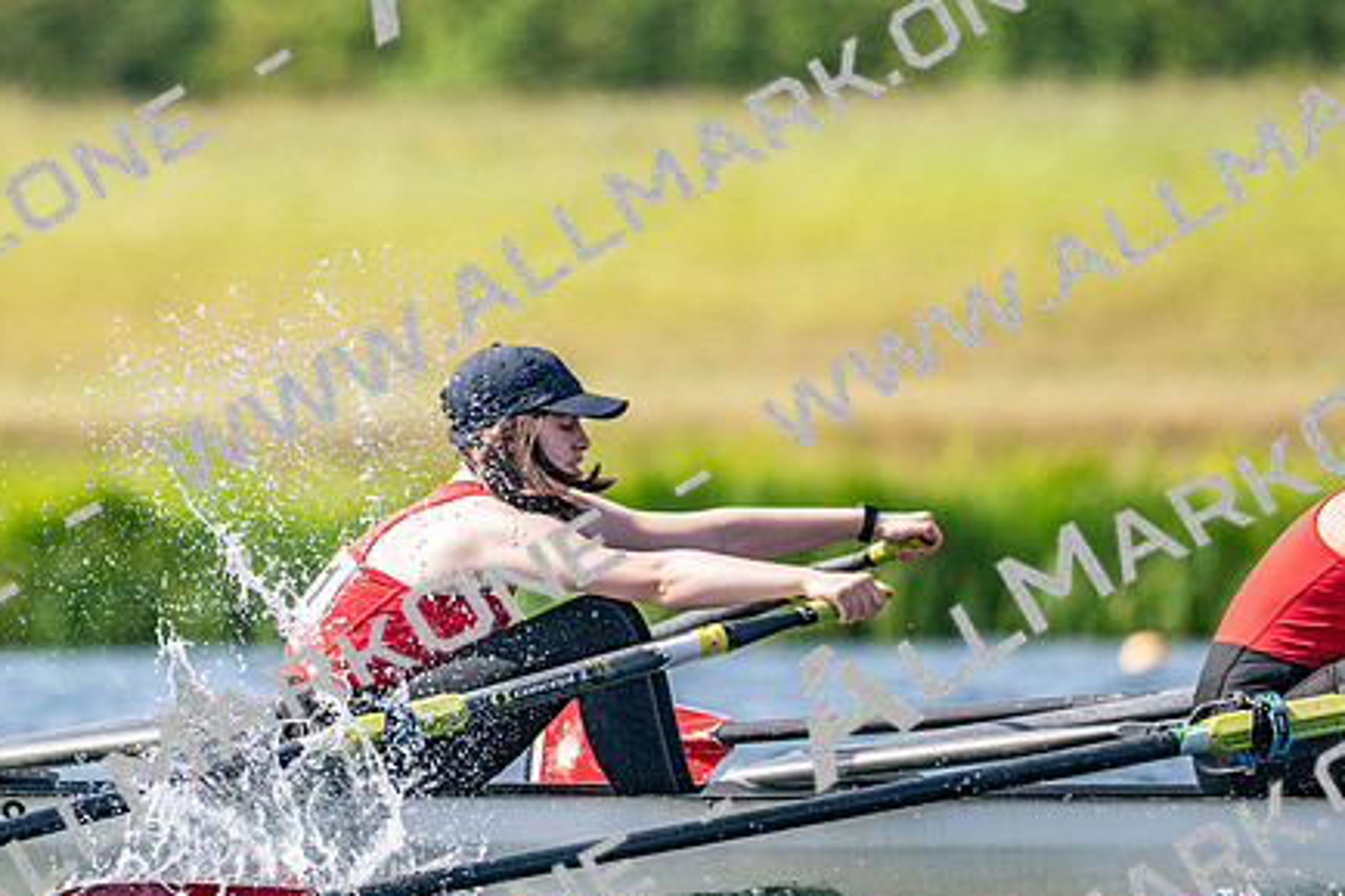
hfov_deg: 2.6
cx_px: 533
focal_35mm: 802
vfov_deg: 1.7
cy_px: 499
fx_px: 29951
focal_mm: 400
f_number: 4.5
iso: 280
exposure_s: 1/2500
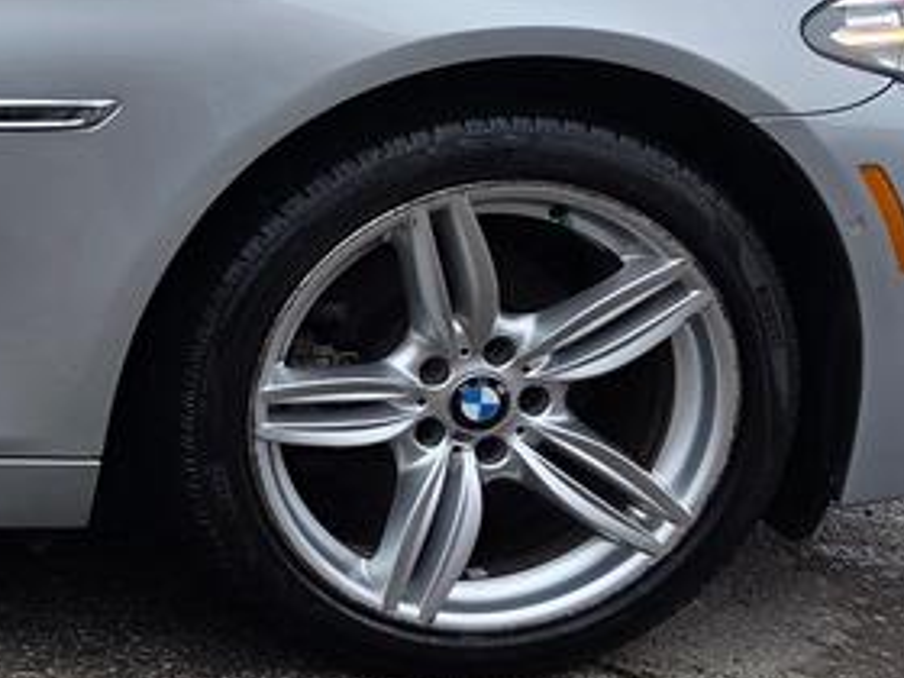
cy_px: 184
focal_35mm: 105
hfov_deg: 15.0
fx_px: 2742
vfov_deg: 14.1
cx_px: -930
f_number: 1.7
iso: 32
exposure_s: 1/180
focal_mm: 6.3
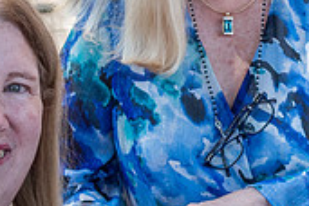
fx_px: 1476
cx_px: 292
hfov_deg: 11.8
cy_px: 115
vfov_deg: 8.0
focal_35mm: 172
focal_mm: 19
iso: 320
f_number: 3.5
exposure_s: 1/400
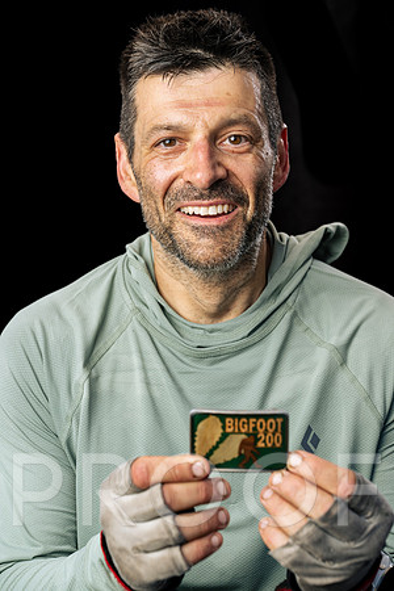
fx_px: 1149
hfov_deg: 19.5
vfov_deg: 28.8
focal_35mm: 70
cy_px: 296
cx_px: 197
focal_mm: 70
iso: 100
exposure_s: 1/200
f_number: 5.6
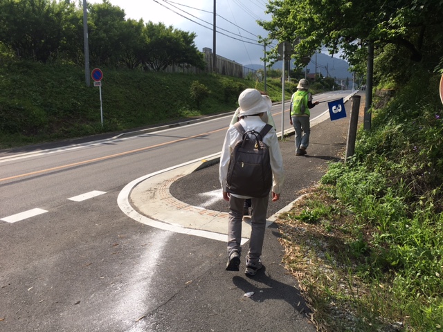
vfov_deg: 48.2
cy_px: 166
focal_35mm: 29
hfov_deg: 61.7
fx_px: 371
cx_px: 222
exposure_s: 1/1083
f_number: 2.2
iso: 25
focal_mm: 4.15
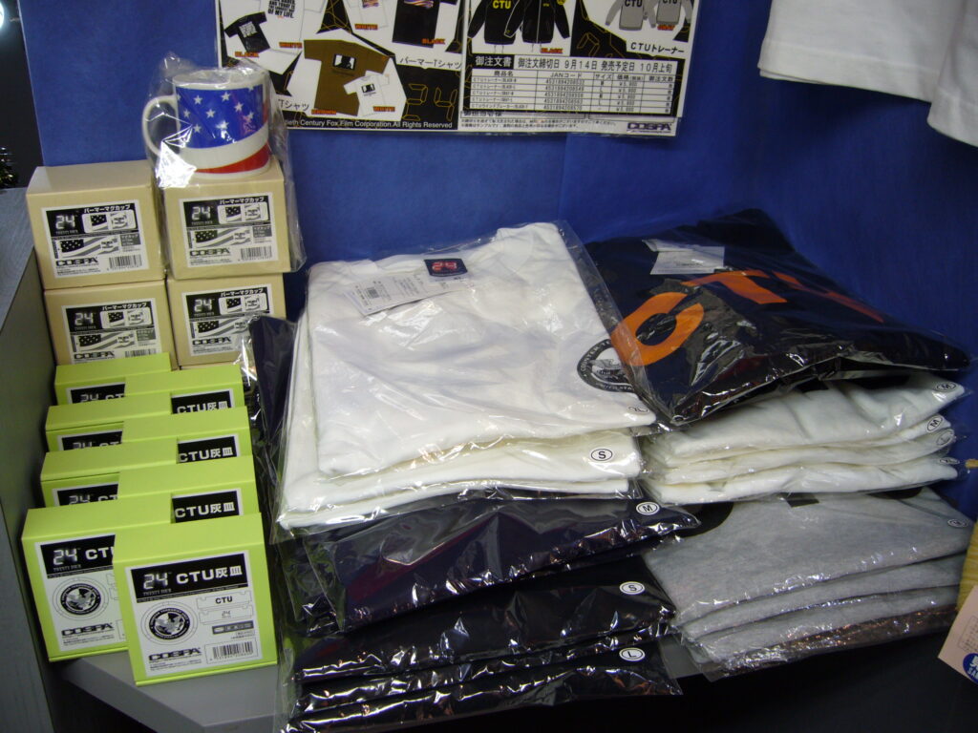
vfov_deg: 40.7
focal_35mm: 35
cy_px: 366
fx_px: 989
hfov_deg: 52.6
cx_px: 489
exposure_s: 1/25
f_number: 2.8
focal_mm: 5.8
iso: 100
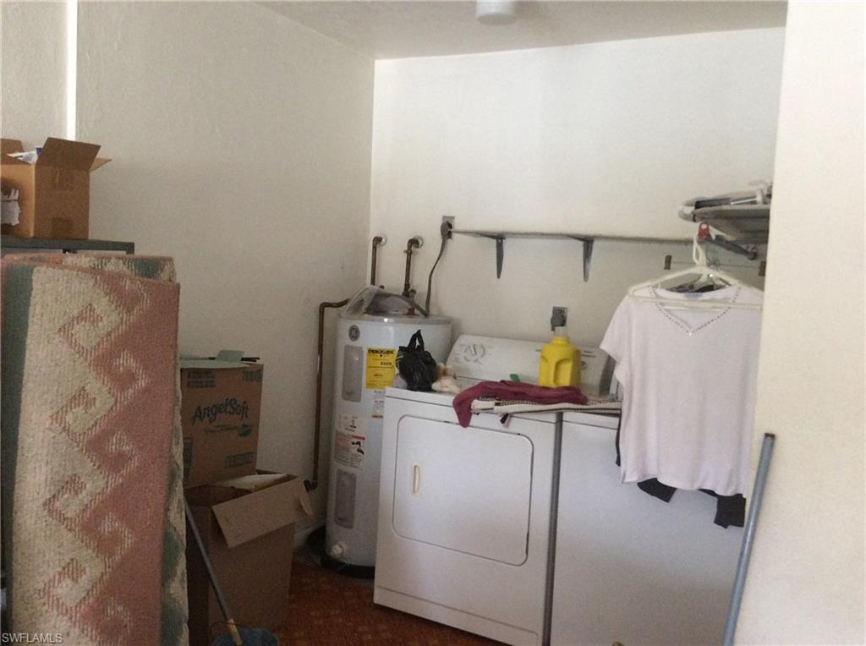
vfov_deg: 44.0
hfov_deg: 56.9
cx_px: 433
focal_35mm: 32
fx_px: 799
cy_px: 323
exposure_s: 1/24
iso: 160
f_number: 2.4
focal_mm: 3.3
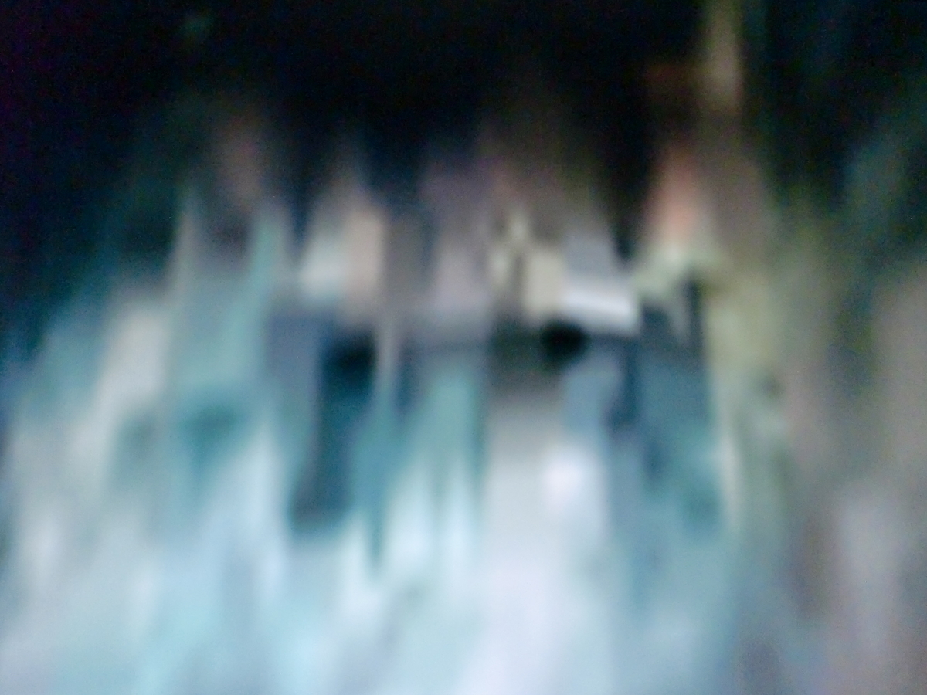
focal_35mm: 35
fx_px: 937
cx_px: 464
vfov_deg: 40.7
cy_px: 348
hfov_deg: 52.6
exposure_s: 1/60
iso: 800
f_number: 3.1
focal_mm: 6.3
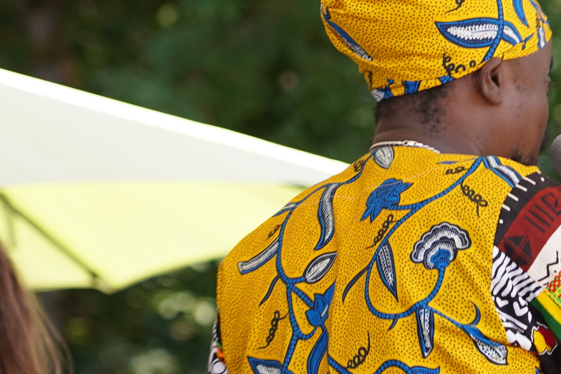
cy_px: 242
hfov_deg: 4.8
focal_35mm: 425
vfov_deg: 3.2
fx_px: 6622
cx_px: 516
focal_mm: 105
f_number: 4
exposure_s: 1/200
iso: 100
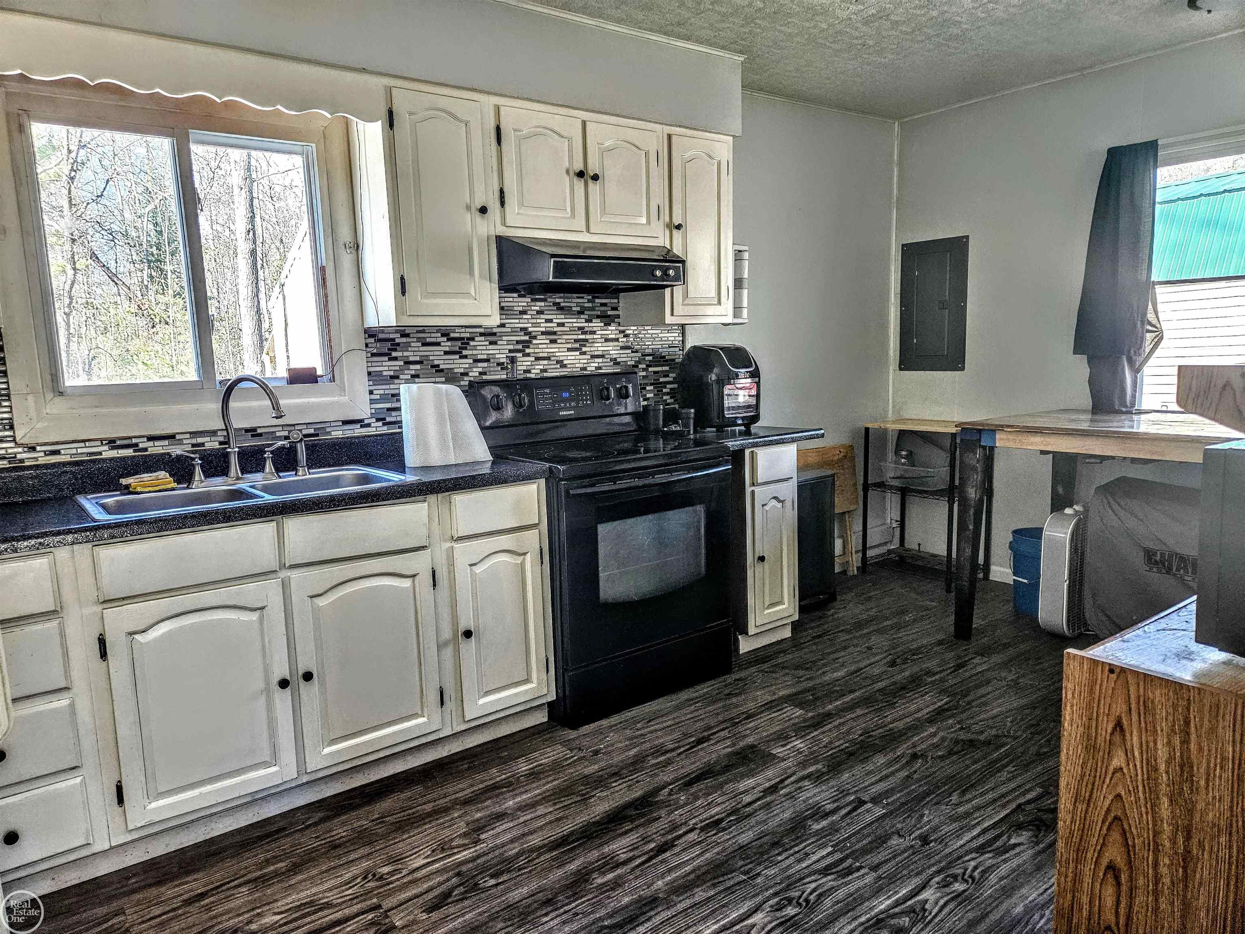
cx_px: 622
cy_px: 467
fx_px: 827
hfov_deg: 73.9
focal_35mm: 23
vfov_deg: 58.9
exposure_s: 1/120
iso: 250
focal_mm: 5.4
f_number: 1.8
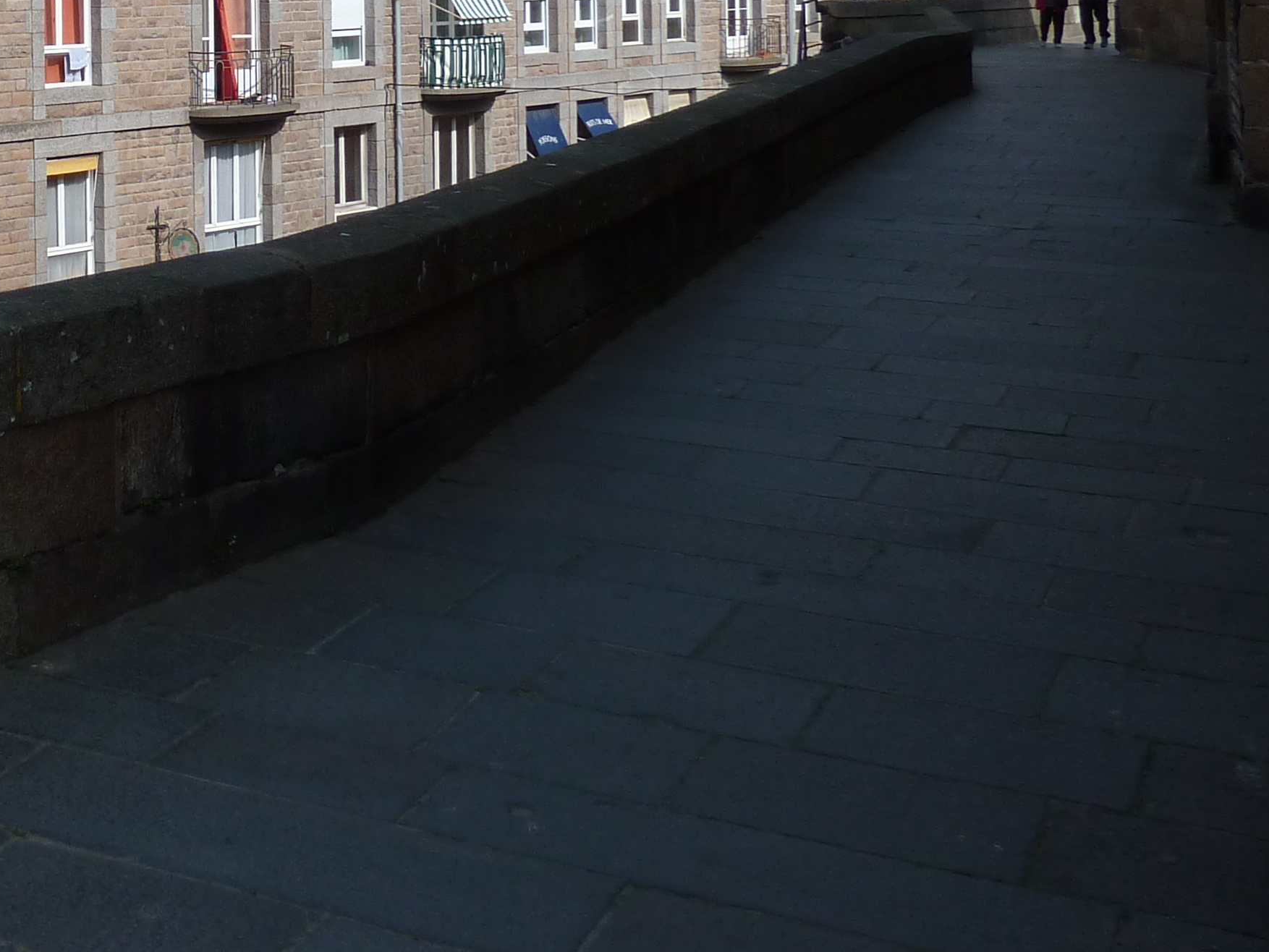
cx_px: -93
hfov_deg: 30.5
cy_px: -75
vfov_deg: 24.1
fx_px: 2090
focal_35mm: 57
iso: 80
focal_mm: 4.1
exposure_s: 1/800
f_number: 3.3
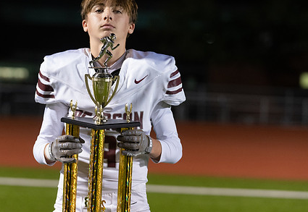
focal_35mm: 183
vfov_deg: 7.7
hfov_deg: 11.1
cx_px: 126
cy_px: 94
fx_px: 1582
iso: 4000
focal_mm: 123
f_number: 3.5
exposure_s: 1/320
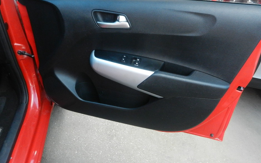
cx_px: 138
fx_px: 206
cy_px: 84
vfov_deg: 43.1
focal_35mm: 29
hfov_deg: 64.6
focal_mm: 4.5
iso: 640
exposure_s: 1/160
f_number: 3.5
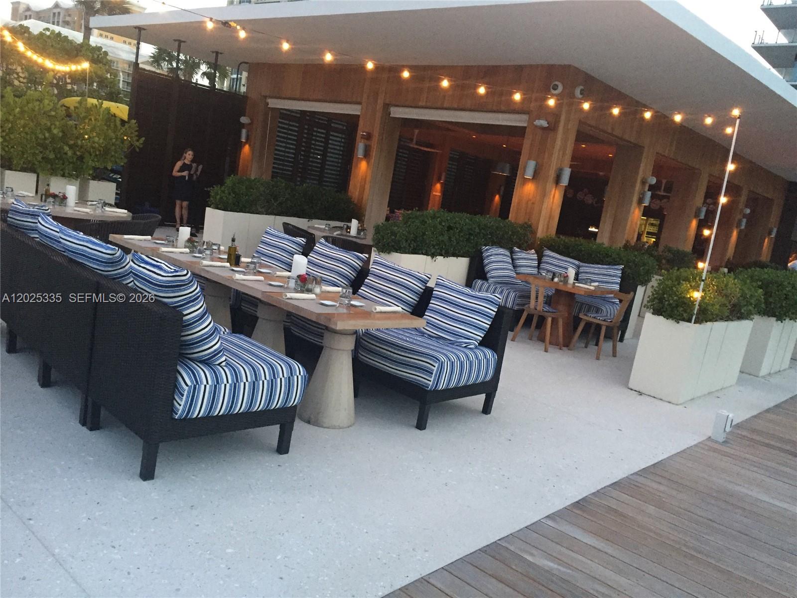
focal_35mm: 29
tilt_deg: -8.3
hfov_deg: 61.7
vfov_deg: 48.2
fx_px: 668
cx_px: 398
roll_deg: -9.0
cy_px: 299
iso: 250
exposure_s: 1/20
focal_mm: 4.15
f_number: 2.2
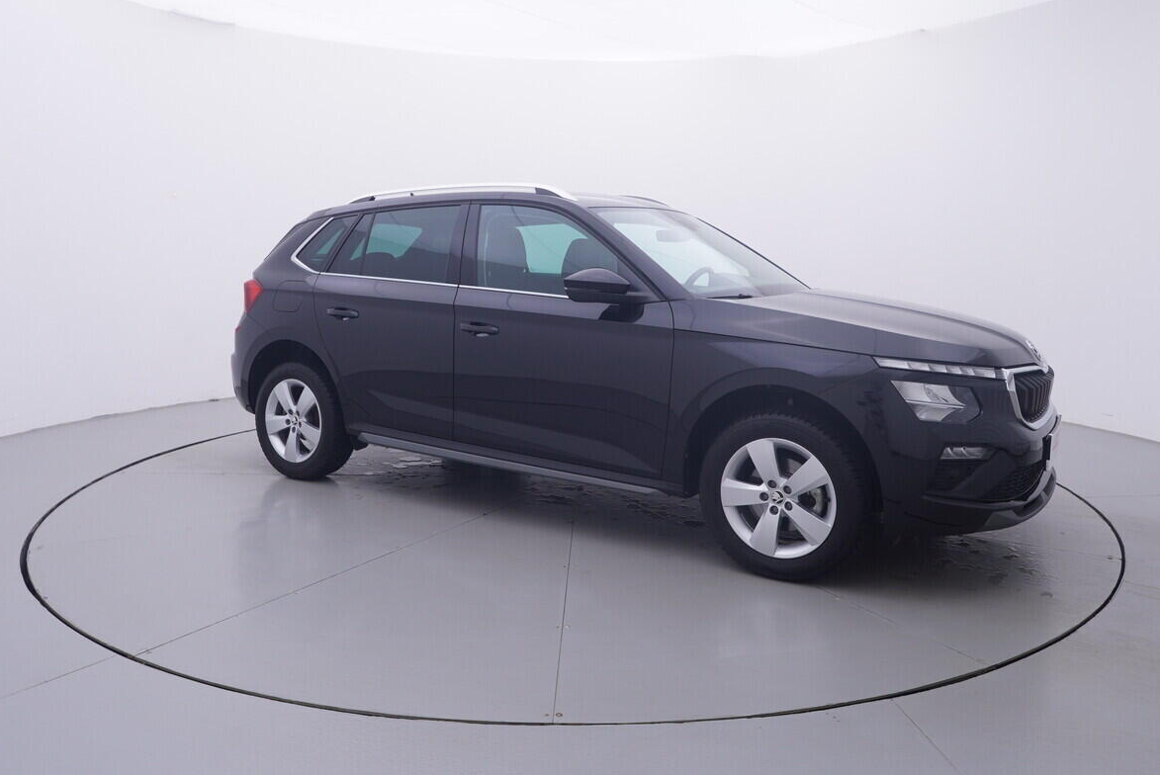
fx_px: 890
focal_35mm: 28
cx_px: 587
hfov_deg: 66.2
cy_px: 302
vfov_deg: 46.7
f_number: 5
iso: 200
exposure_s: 1/80
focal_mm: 15
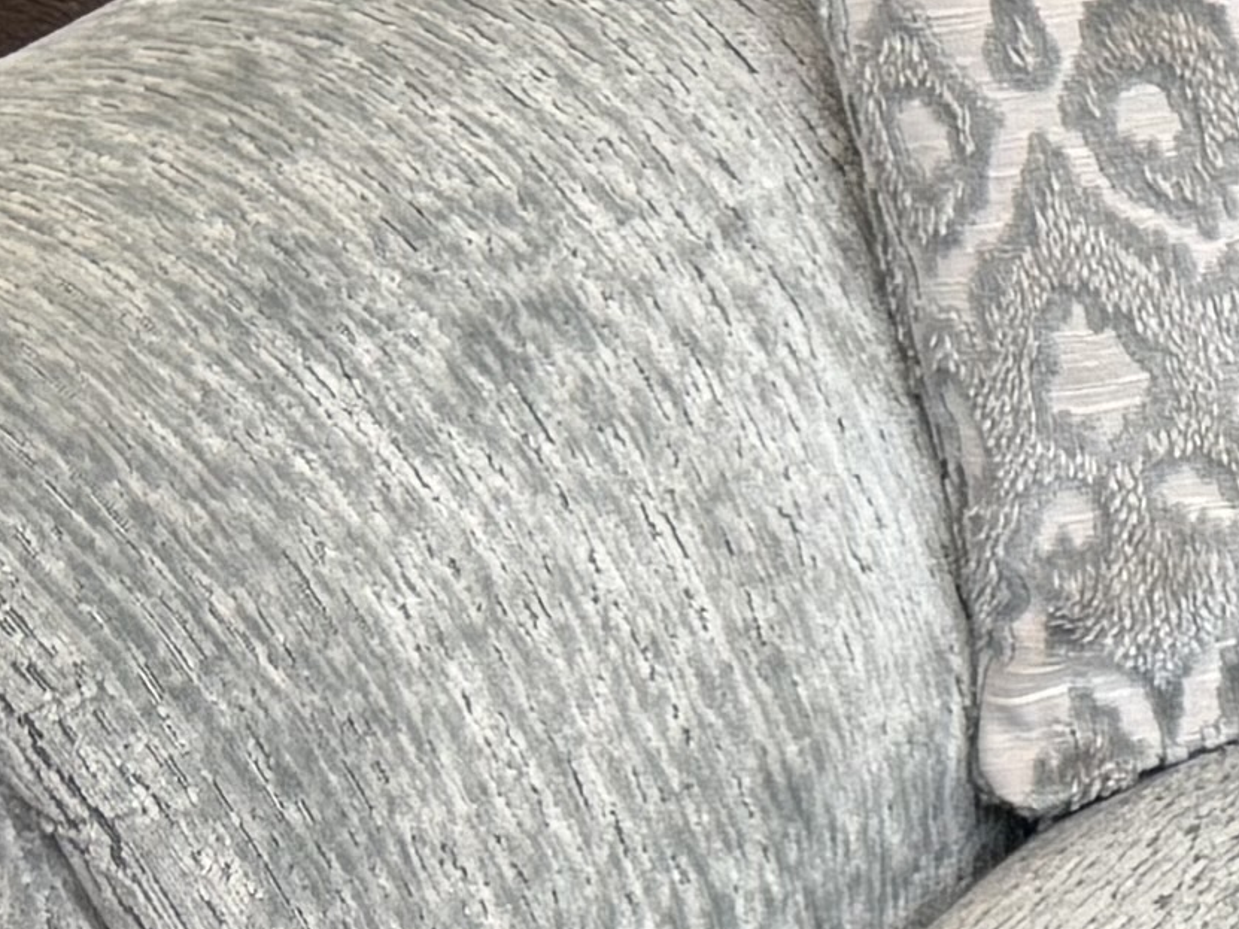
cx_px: 3385
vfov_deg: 9.0
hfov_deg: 9.9
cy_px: 471
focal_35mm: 165
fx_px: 5905
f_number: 1.78
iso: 125
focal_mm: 6.76
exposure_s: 1/121
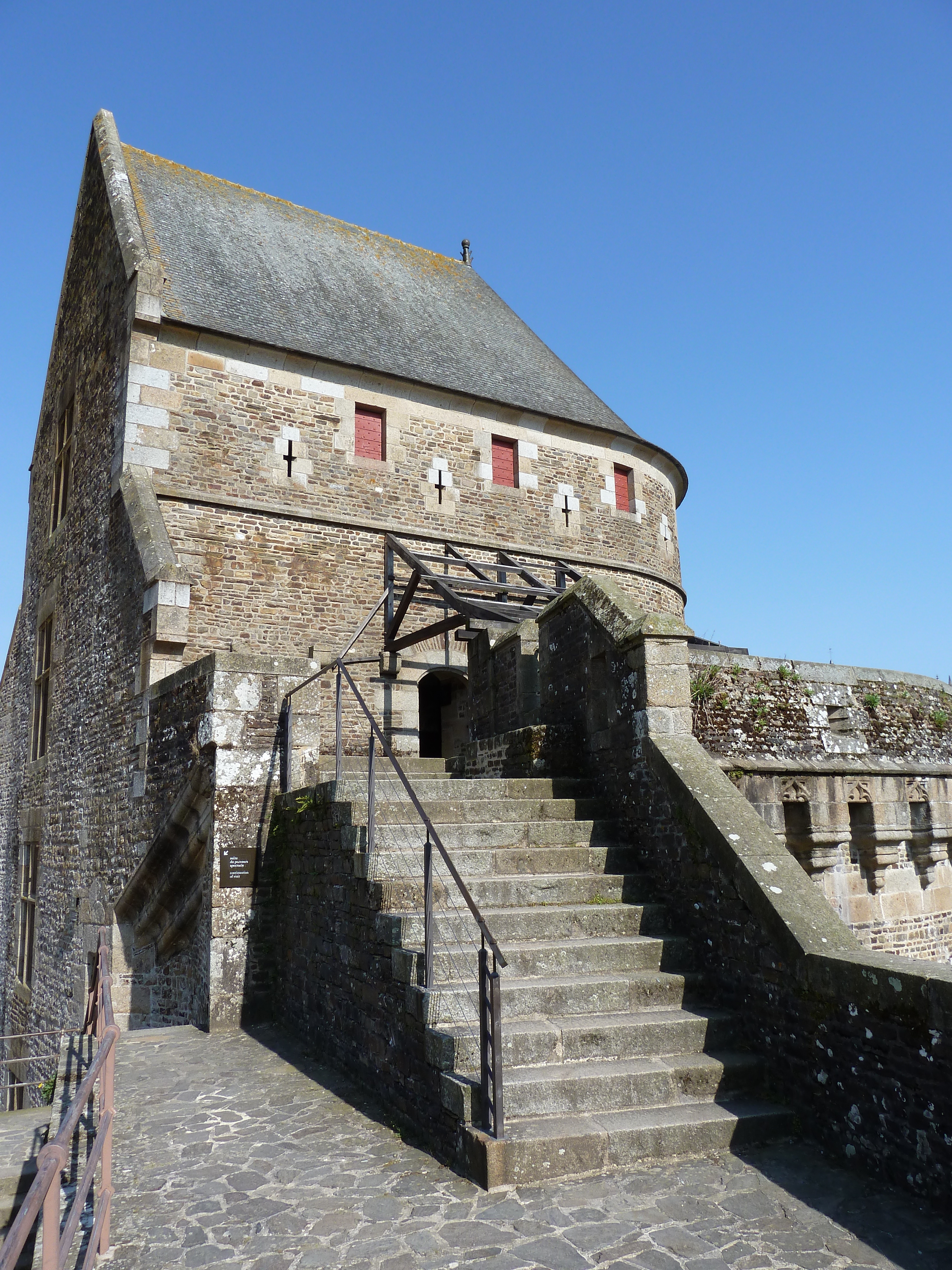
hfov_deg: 54.9
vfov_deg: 69.4
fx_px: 917
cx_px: 476
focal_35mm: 25
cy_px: 635
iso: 80
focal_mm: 4.1
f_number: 4
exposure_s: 1/500
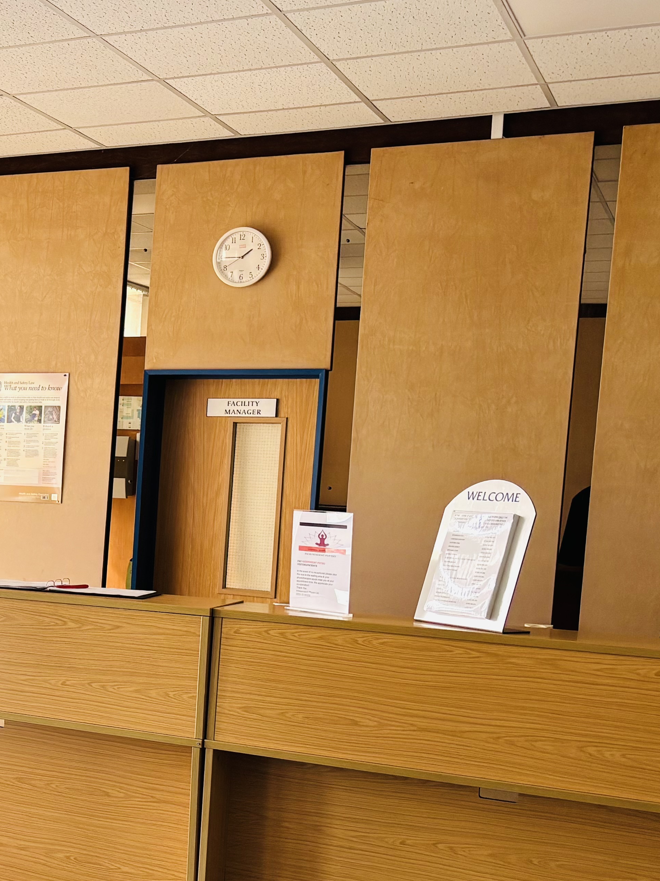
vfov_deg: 32.9
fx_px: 1475
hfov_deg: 22.9
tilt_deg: -5.2
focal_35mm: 58
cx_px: -164
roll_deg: -2.1
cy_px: 593
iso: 80
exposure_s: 1/121
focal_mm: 5.96
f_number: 1.6
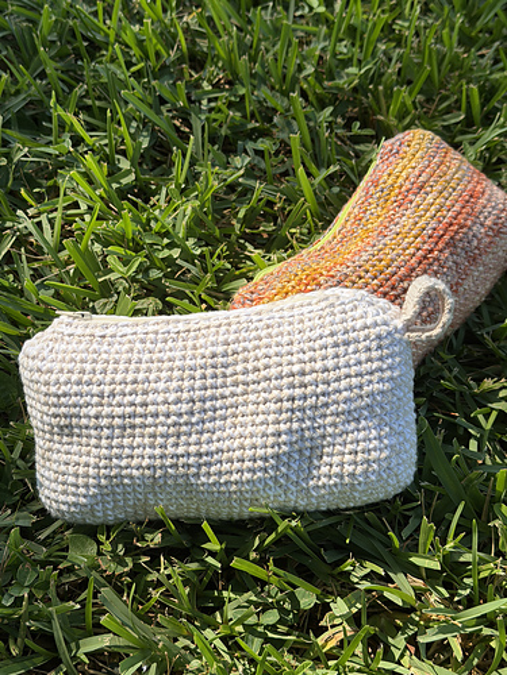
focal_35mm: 48
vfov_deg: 39.7
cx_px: 254
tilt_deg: -55.5
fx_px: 937
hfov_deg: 30.3
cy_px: 338
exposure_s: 1/4329
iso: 64
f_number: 1.78
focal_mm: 6.76
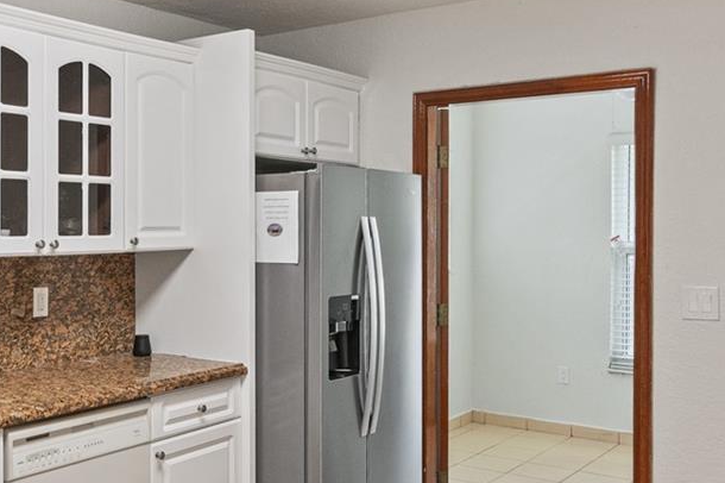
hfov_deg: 45.9
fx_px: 845
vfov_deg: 31.8
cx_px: 260
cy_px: 223
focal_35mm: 42
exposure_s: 1/60
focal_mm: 16
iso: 640
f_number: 7.1
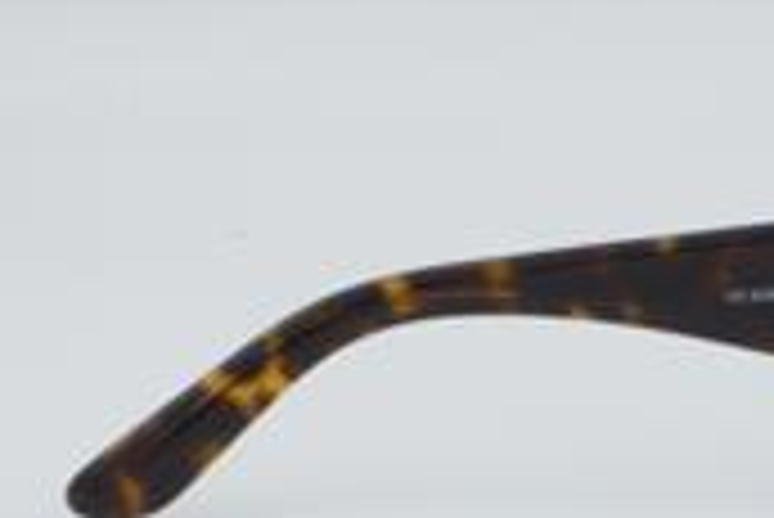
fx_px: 3744
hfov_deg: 11.8
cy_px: 572
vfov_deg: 7.9
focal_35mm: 174
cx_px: 572
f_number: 32
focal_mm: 50
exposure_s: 1/3
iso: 100
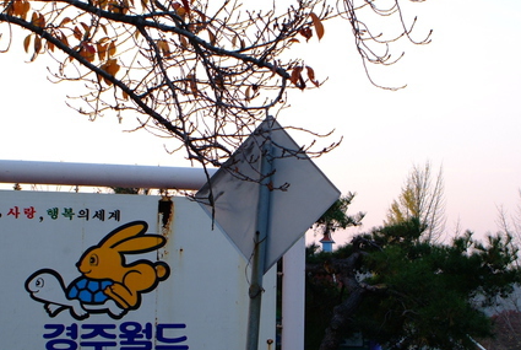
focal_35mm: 69
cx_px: 303
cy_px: 273
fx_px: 1000
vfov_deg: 19.6
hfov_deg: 29.1
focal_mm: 28
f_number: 5.6
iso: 400
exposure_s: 1/125
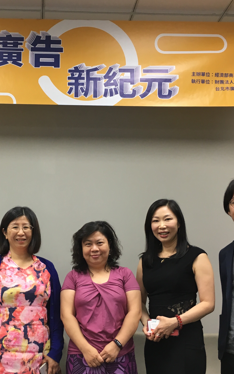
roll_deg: -1.5
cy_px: 212
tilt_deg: +11.3
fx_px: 490
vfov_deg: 41.7
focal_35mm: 48
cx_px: 40
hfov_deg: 26.3
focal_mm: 4.15
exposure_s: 1/30
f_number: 2.2
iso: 50
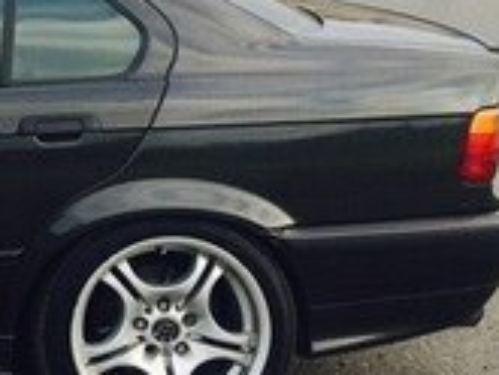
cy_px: 68
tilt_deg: -4.7
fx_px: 1673
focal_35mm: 116
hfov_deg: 15.0
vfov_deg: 12.7
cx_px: -360
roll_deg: +0.7
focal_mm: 4.15
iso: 32
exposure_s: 1/265
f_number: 2.2
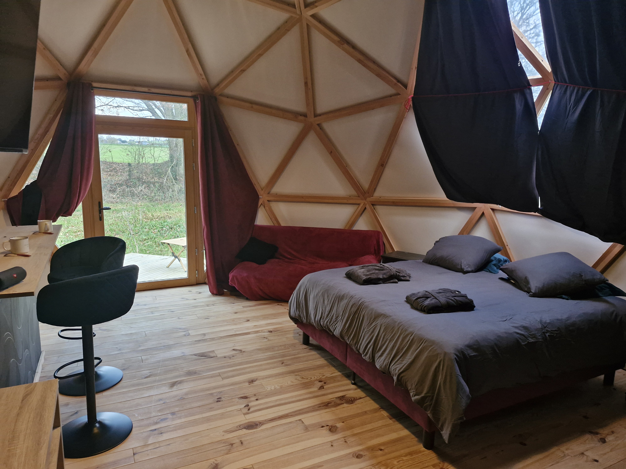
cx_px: 313
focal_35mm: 23
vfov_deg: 58.9
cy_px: 234
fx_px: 416
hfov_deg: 73.9
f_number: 1.8
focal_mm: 5.54
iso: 640
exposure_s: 1/50
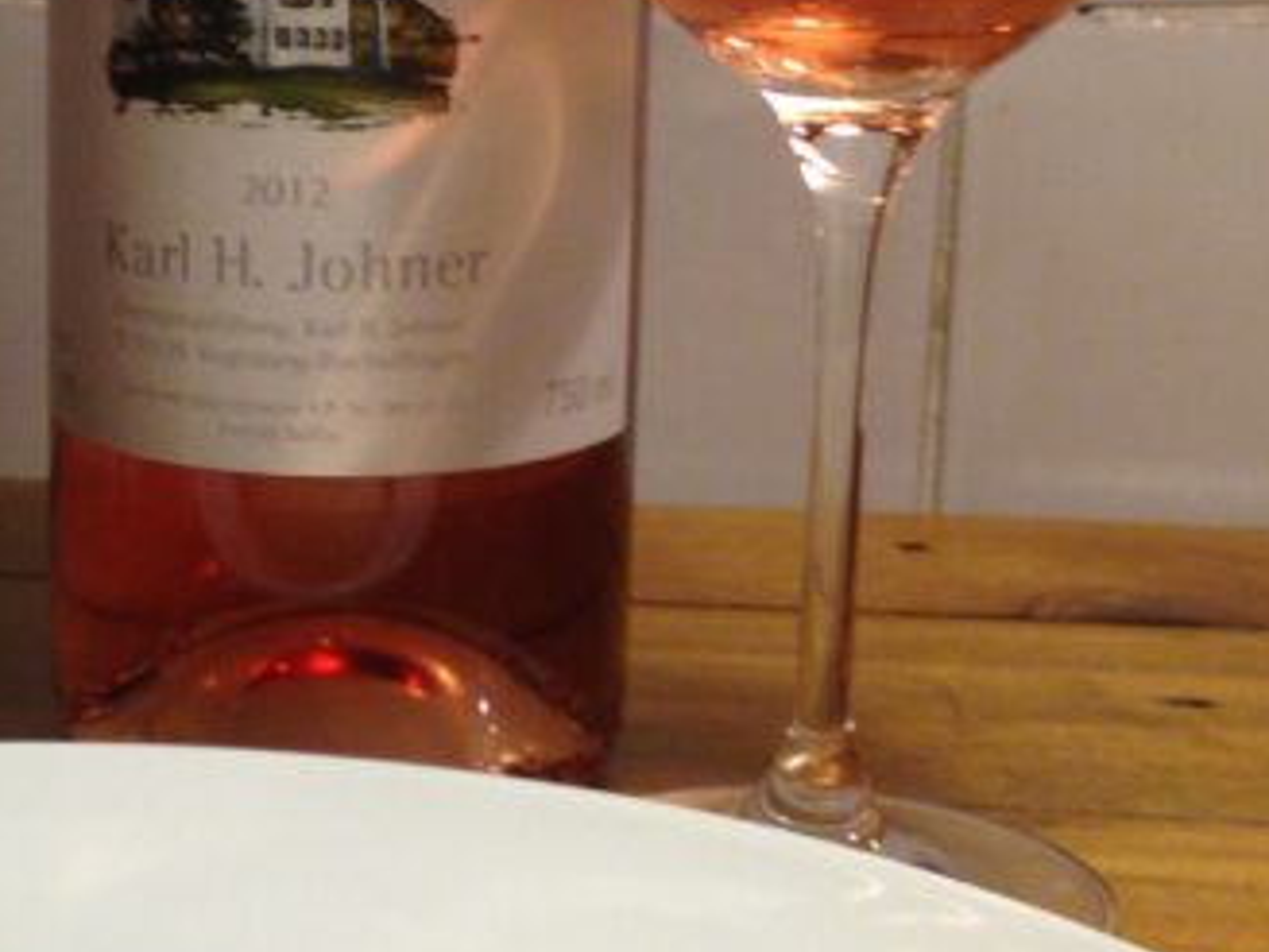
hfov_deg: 18.8
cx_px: 174
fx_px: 3776
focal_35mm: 103
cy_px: 623
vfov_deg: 14.3
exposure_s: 1/20
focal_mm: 4.12
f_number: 2.4
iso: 80
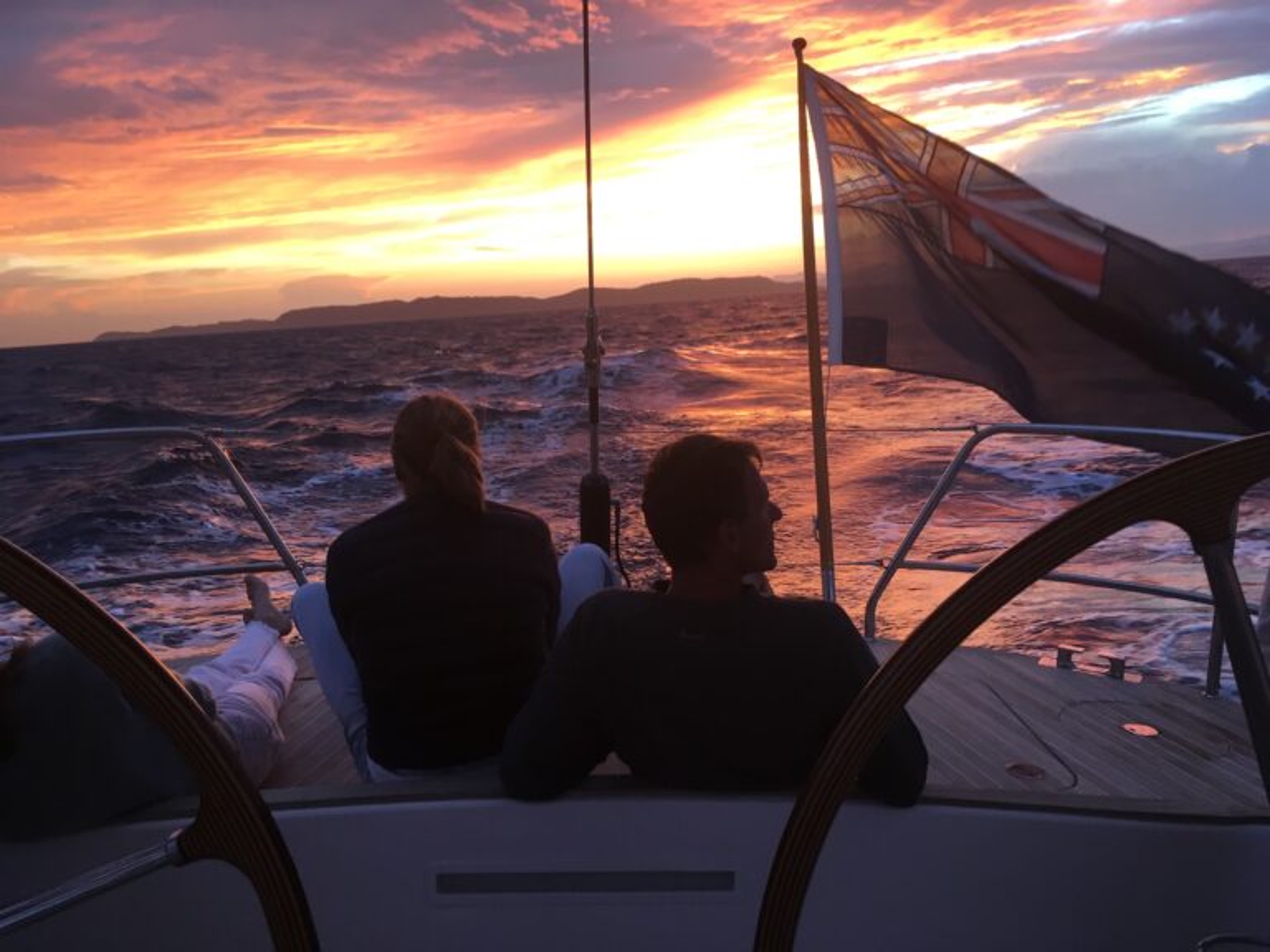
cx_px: 635
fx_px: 1064
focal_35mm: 29
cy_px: 476
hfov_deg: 61.7
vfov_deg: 48.2
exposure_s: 1/33
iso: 32
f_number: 2.2
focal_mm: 4.15
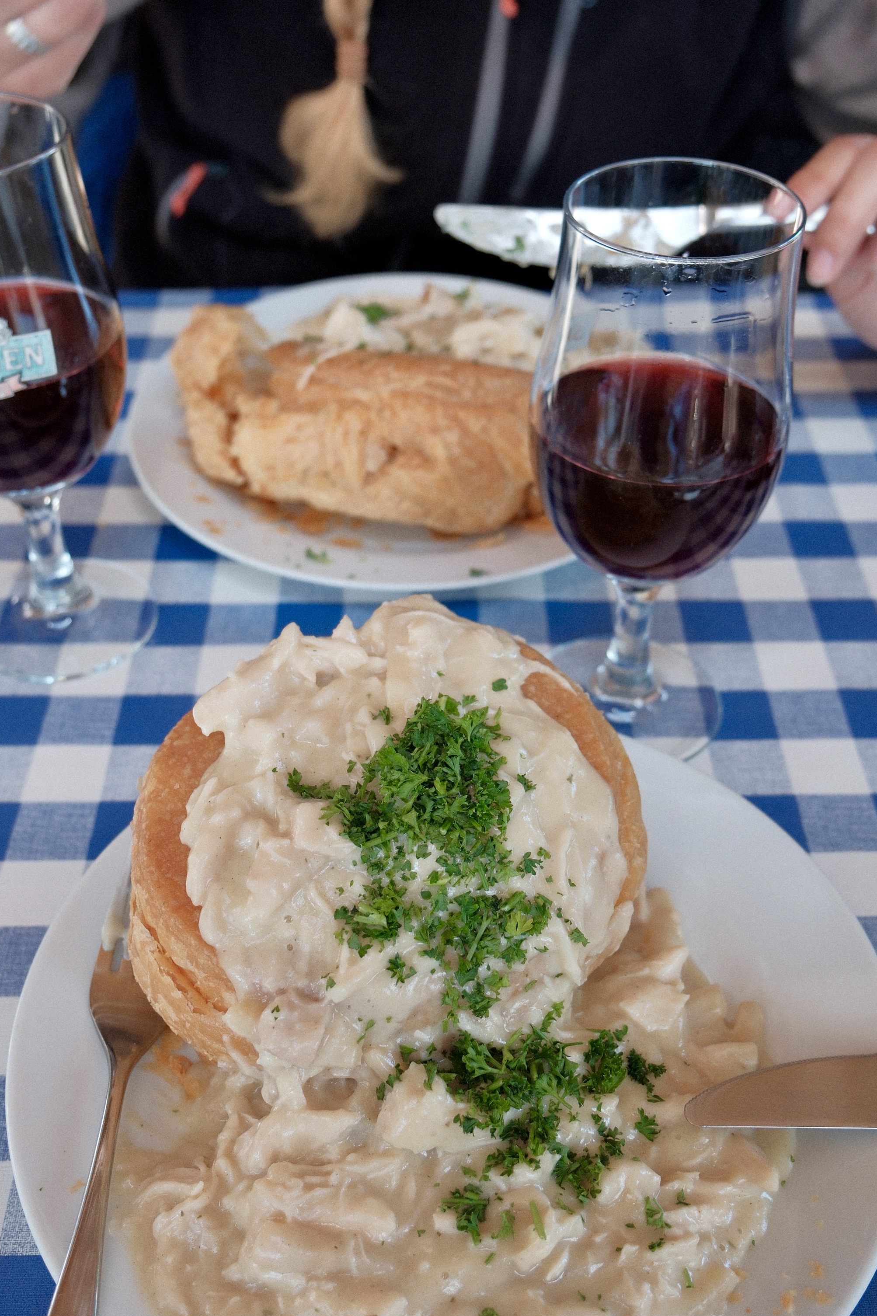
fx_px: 1352
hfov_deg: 35.9
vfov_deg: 51.9
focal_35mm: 37
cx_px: 458
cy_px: 657
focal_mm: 19.2
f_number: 4
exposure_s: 1/30
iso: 125
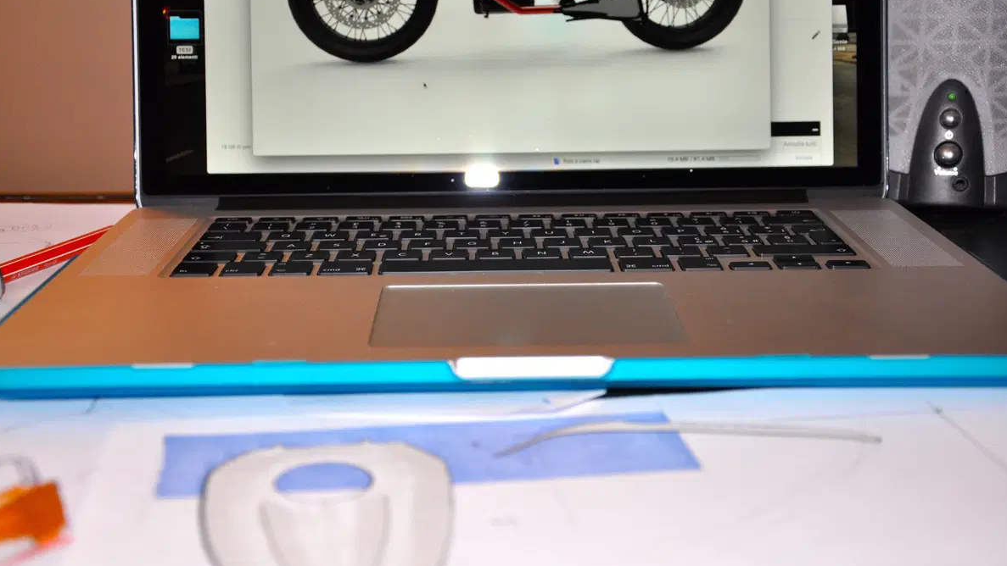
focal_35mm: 56
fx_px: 1483
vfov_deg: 21.6
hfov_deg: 37.5
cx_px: 503
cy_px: 264
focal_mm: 35
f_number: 4.5
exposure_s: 1/60
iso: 800
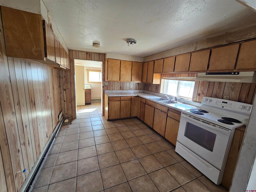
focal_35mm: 13
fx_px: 96
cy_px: 96
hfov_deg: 106.2
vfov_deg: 89.9
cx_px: 128
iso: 100
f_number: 2.2
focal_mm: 2.2
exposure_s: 1/60
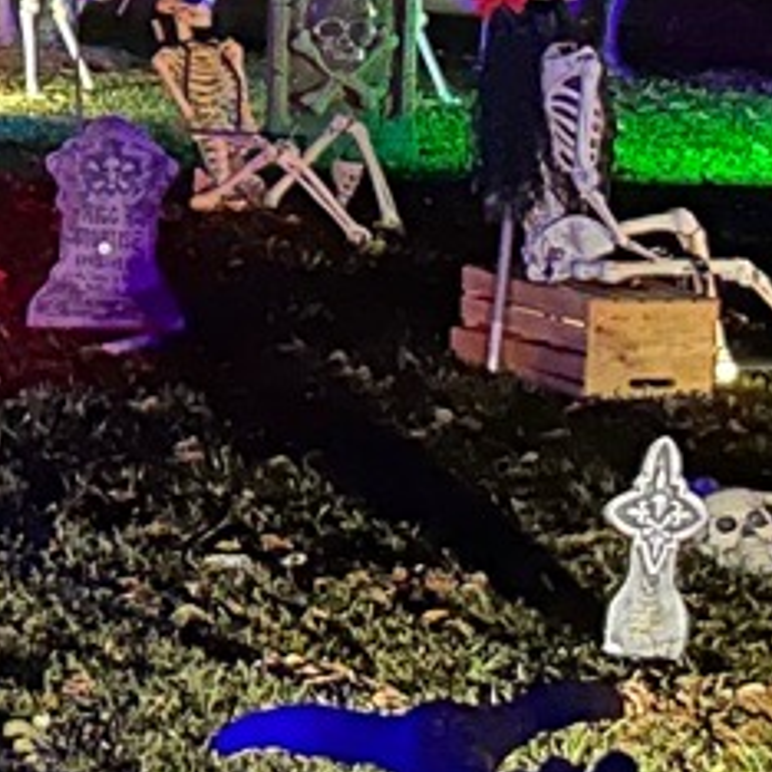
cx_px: -1118
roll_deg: -2.1
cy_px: 104
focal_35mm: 136
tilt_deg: -6.7
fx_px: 3432
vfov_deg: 12.8
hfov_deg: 10.8
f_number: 1.78
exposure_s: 1/15
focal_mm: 6.86
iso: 2000
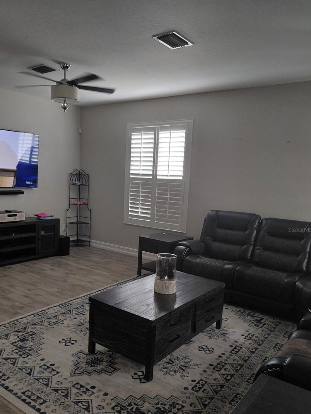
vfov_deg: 63.3
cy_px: 230
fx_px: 335
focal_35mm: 28
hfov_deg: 49.7
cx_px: 142
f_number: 1.8
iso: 320
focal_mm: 4.69
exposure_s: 1/50.1
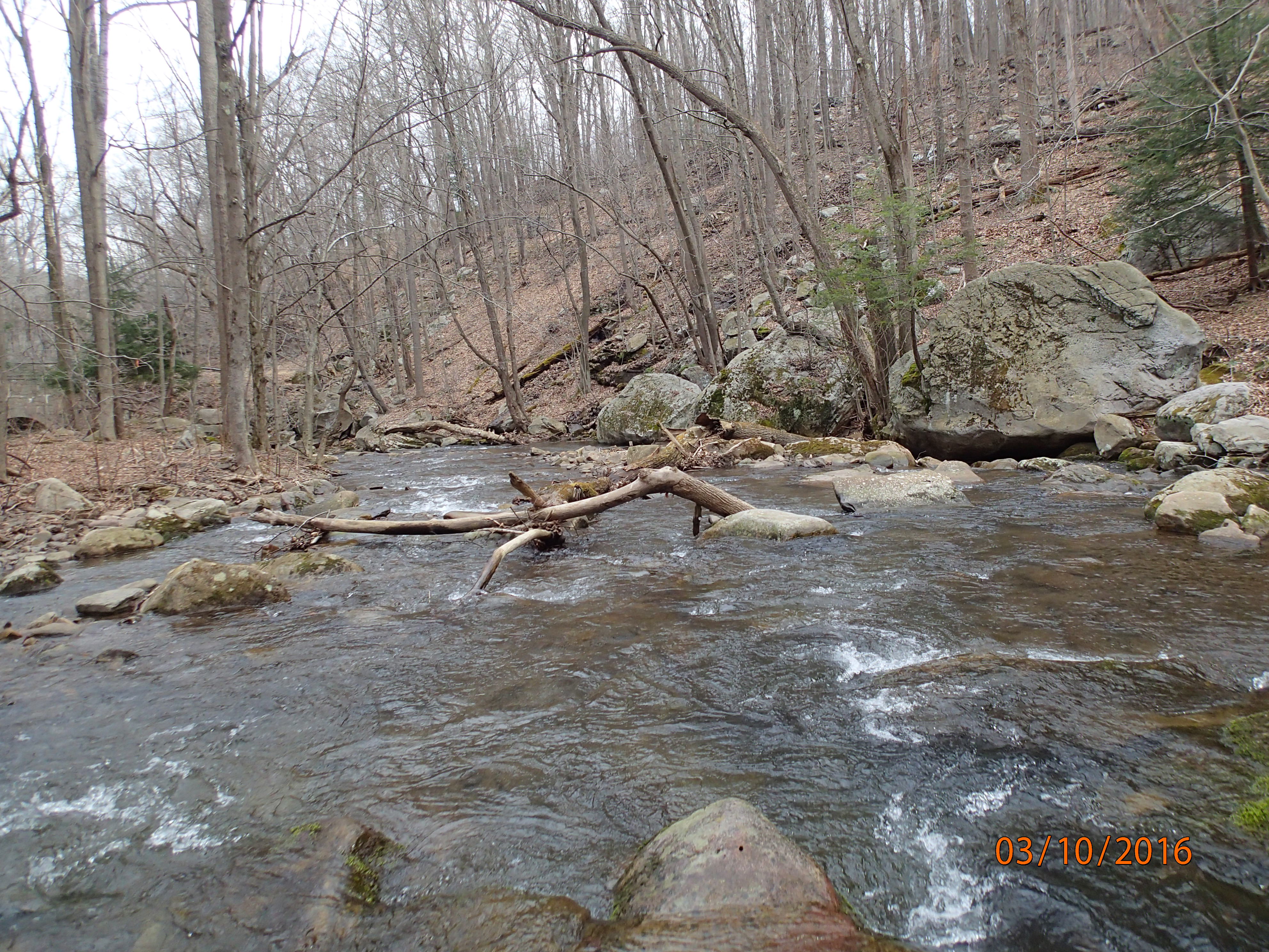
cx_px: 634
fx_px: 916
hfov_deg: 69.4
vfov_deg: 54.9
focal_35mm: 25
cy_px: 476
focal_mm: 4.5
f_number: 2.8
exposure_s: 1/500
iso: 200
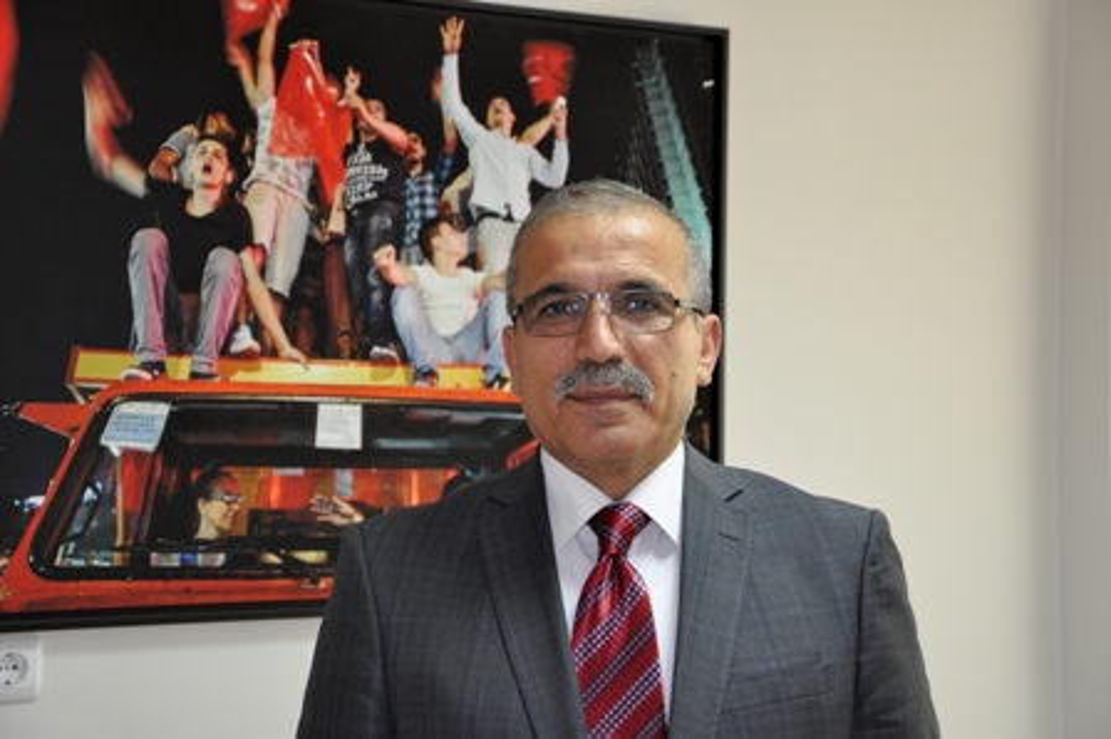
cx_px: 556
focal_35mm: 78
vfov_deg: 17.5
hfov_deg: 26.0
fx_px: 2405
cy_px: 370
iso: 640
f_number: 5
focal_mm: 52
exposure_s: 1/20
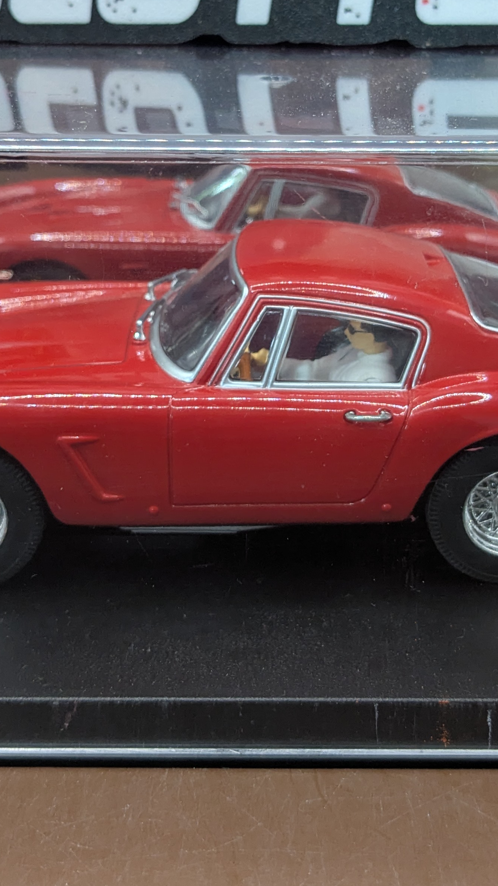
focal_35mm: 50
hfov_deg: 23.9
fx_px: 1174
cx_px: 298
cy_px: 308
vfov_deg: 40.9
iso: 309
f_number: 1.73
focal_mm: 4.38
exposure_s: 1/50.1
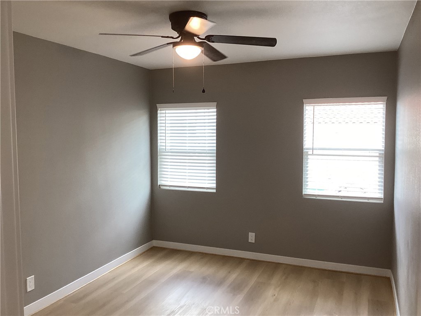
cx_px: 210
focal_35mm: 31
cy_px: 158
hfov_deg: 58.4
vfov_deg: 45.4
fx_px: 377
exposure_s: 1/60
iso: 64
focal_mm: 3.3
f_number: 2.4
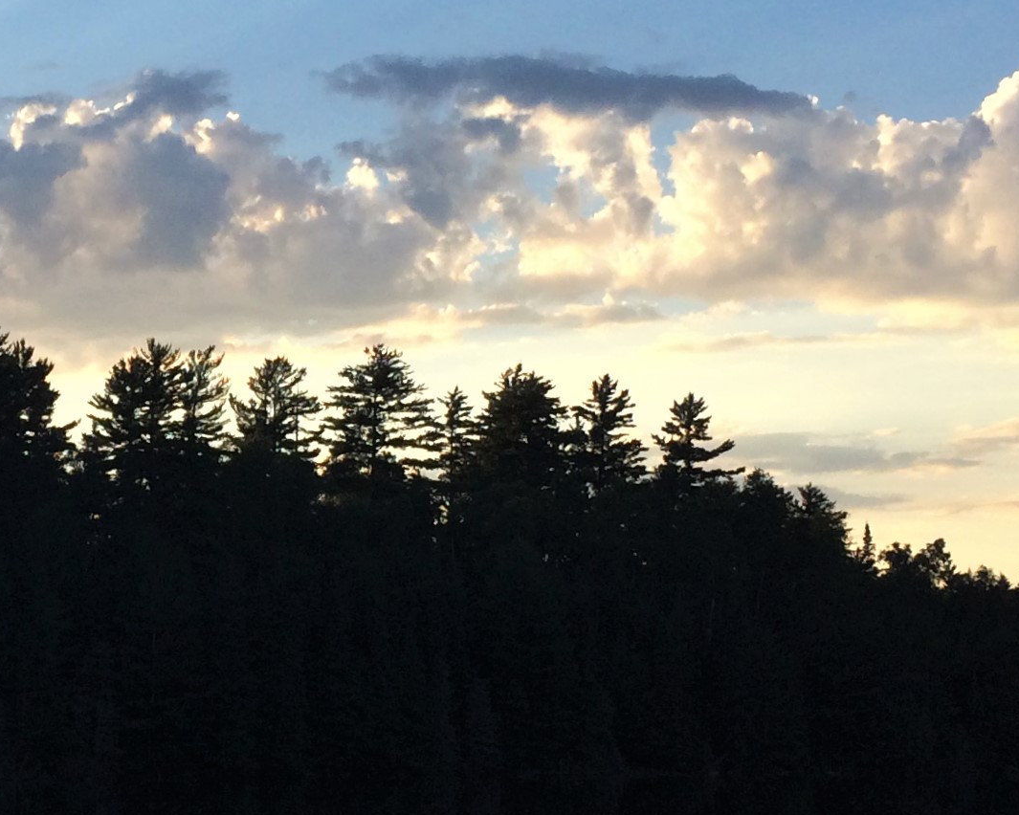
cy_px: 347
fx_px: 2503
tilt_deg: +8.3
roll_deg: +3.1
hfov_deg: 22.4
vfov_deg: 18.5
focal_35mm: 83
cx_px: 89
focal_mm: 4.15
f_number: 2.2
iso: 32
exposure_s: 1/1208
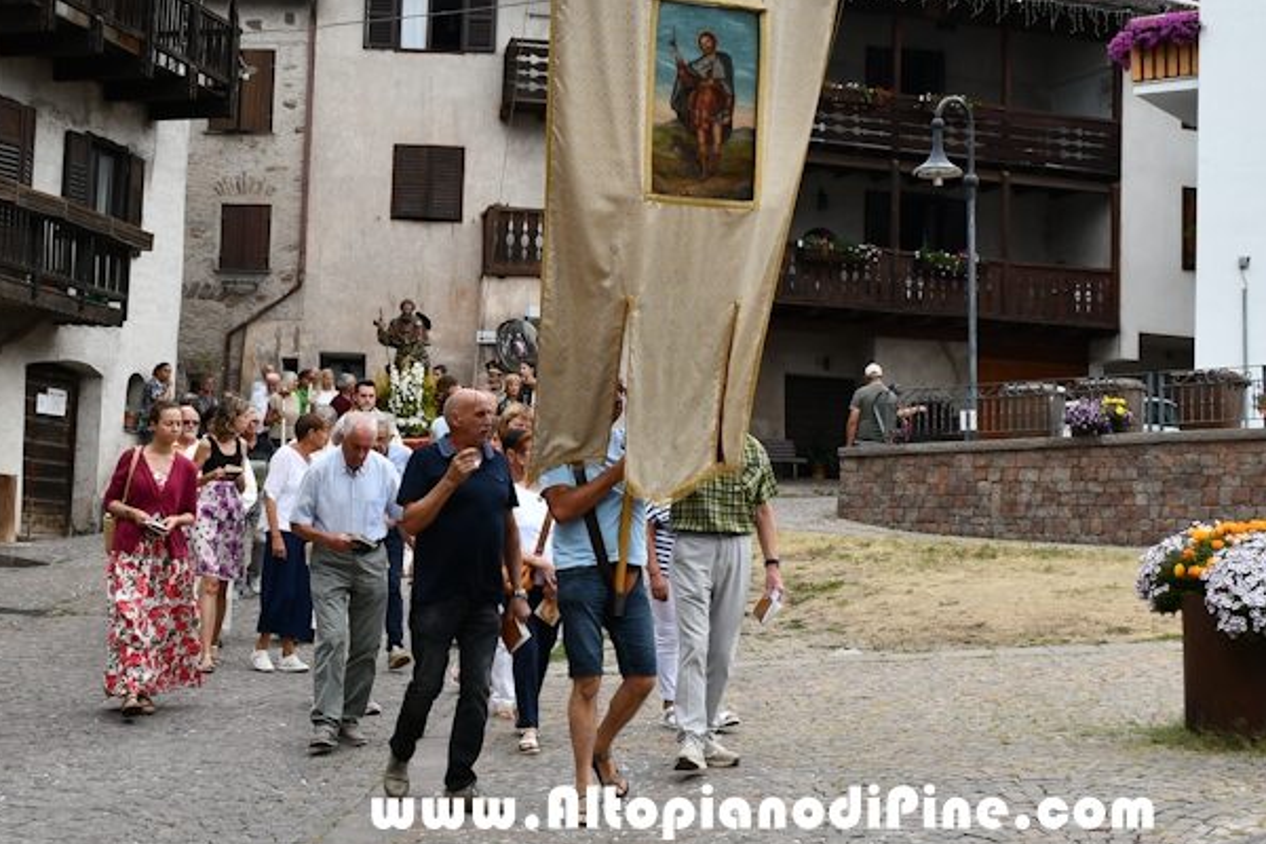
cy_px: 318
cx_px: 762
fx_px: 1688
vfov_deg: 28.0
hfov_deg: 40.9
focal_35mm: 48
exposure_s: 1/250
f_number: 8
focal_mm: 24
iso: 200
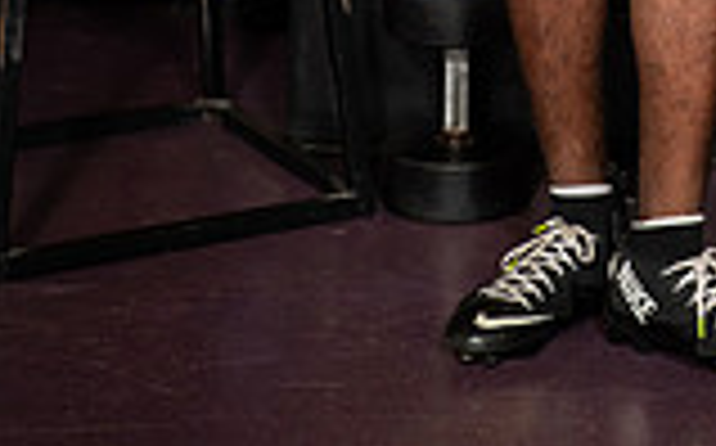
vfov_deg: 8.2
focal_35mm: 150
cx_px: 666
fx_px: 2924
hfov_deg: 13.8
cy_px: -518
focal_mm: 52
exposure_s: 1/250
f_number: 7.1
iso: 800
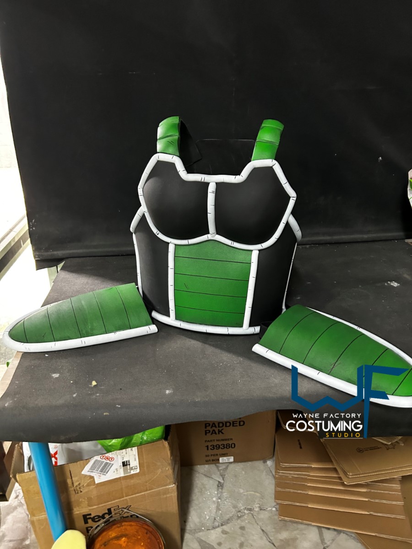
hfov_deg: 53.1
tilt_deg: -24.4
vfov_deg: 67.3
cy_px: 274
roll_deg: -0.3
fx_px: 413
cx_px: 206
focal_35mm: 26
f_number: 1.5
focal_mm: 5.7
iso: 500
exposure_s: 1/33
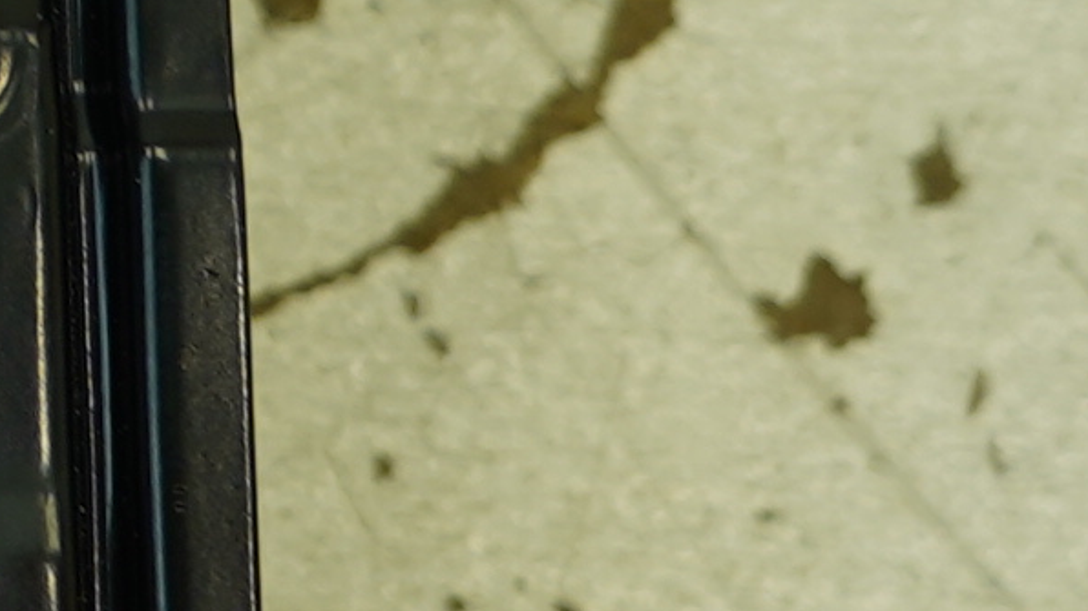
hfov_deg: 7.5
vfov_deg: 4.7
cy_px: -691
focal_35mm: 256
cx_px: -2099
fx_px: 7384
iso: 100
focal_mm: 25
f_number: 4.5
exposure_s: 1/80
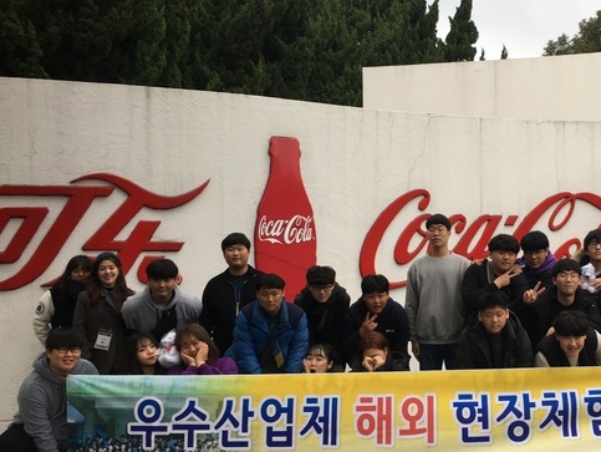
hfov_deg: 43.6
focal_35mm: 42
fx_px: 730
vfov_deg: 34.4
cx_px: 434
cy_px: 253
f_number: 2.2
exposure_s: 1/100
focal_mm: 4.15
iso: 32
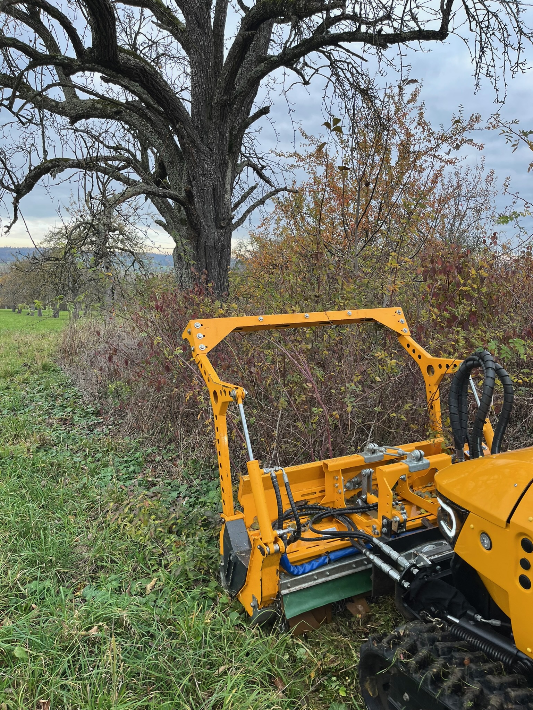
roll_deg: +0.4
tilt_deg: -11.0
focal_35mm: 26
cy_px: 355
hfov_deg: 53.1
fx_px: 534
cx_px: 266
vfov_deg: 67.3
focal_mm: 5.1
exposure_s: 1/158
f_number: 1.6
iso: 40
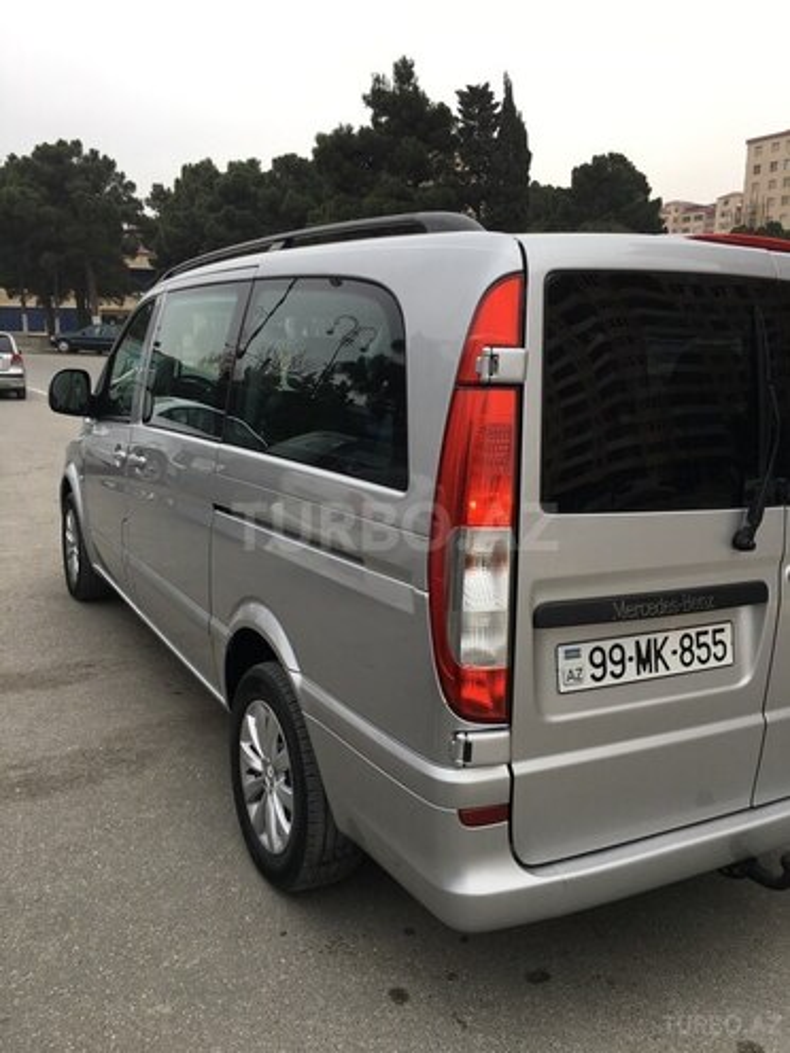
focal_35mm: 29
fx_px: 882
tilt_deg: -13.3
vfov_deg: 61.7
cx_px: 395
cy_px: 526
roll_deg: -0.3
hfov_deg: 48.2
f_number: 2.2
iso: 25
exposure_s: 1/127
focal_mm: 4.15
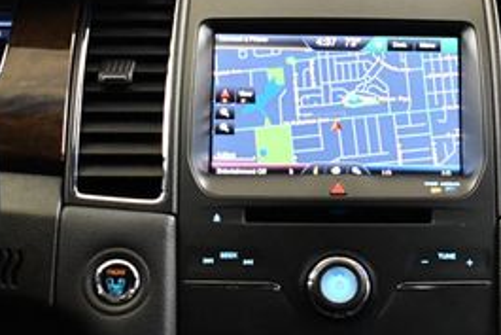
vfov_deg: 15.7
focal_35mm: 87
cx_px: 344
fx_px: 1211
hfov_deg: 23.2
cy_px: 167
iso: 3200
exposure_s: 1/80
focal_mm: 18
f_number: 3.5
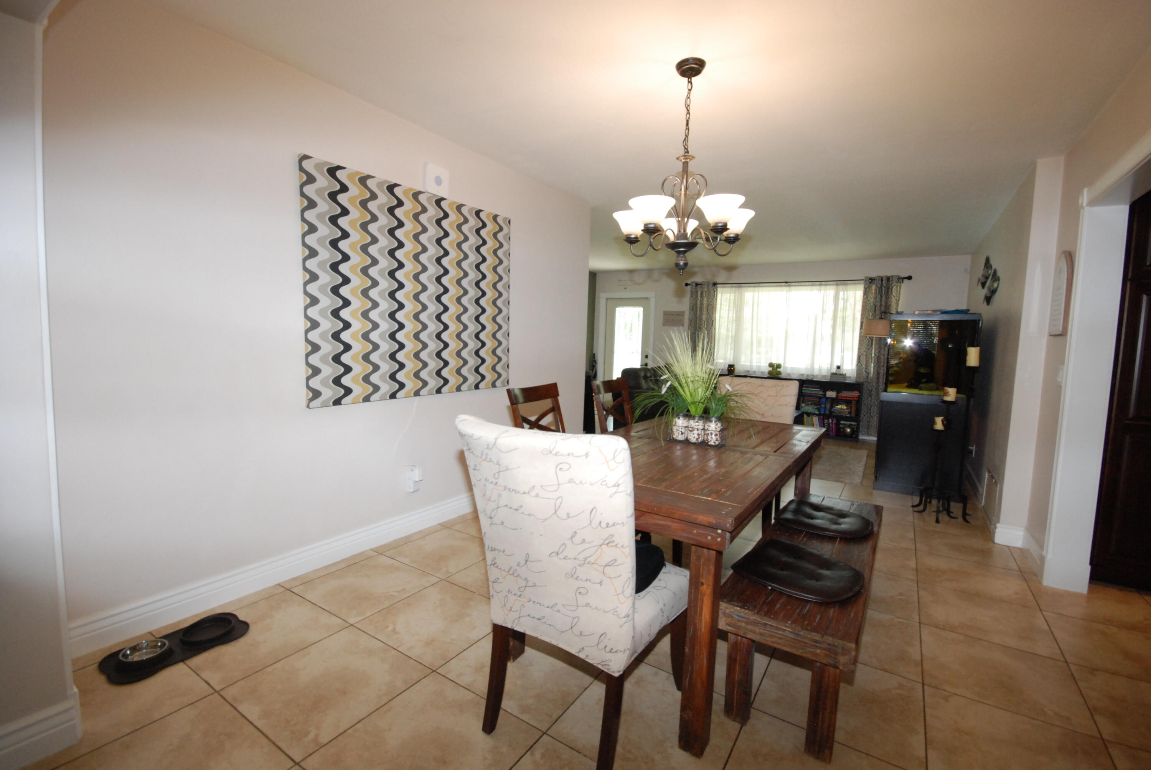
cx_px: 576
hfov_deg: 100.3
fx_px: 480
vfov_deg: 77.5
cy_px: 385
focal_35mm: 15
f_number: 7.1
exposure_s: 1/60
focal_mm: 10
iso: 1000
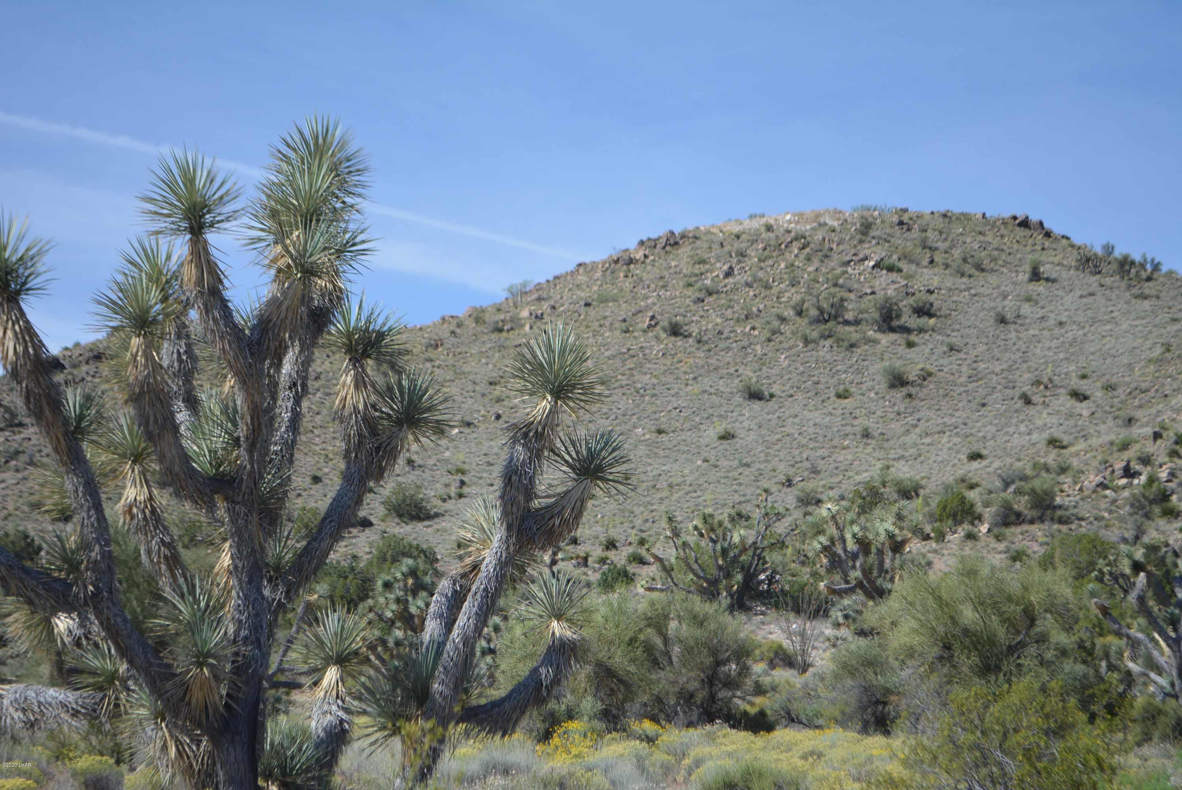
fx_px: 2711
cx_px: 591
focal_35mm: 82
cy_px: 395
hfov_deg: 24.6
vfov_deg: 16.6
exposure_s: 1/1600
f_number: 6.3
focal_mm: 55
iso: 400
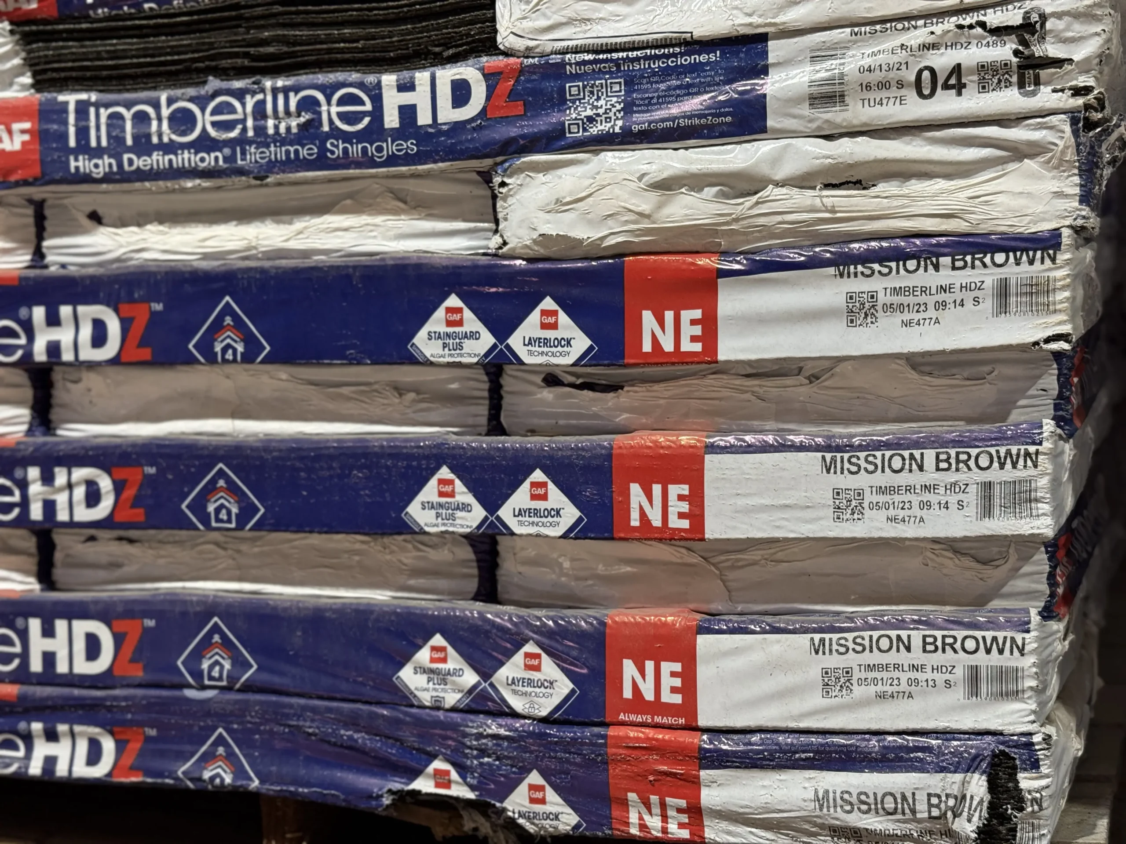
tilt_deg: -6.1
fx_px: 1561
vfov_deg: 30.3
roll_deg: +2.5
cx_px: 563
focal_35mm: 48
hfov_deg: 39.7
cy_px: 422
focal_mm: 6.76
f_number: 1.78
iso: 160
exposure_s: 1/120
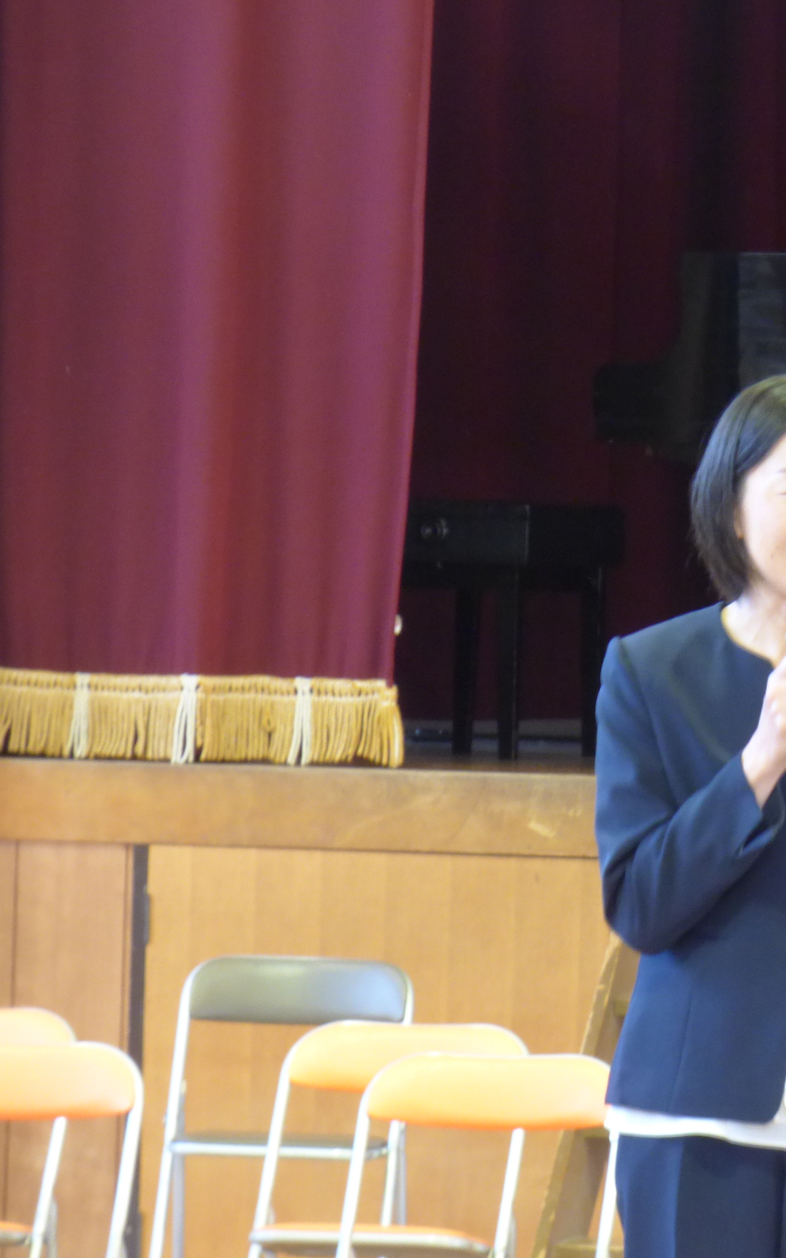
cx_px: 819
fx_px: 12541
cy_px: 627
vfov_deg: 5.7
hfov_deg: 3.6
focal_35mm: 366
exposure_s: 1/5
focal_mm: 46.2
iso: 400
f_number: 5.5
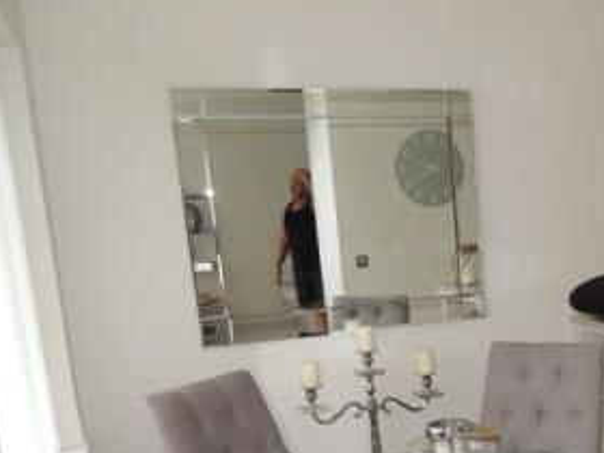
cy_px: 381
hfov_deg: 35.1
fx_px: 872
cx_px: 586
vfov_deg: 28.3
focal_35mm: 50
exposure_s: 1/30
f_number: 3
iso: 200
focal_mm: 4.3
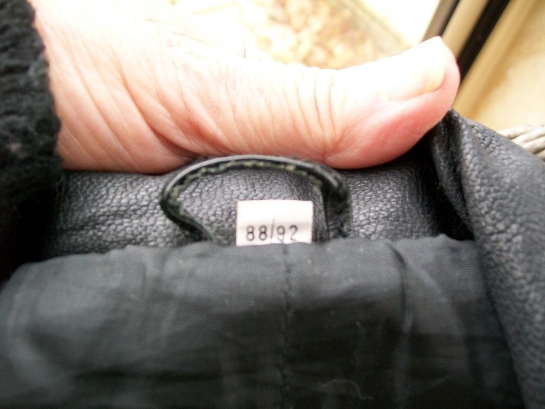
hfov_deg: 54.0
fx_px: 535
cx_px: 272
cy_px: 204
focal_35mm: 34
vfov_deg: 41.8
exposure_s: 1/40
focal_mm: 6.1
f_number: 2.7
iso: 160
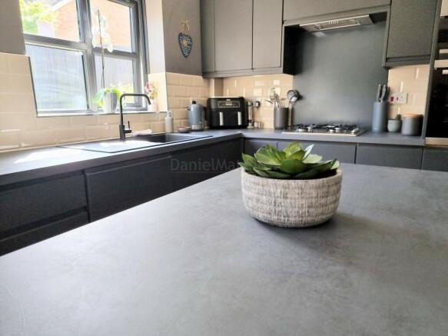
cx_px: 224
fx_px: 311
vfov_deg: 56.8
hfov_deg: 71.6
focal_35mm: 24
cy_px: 168
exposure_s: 1/100
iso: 80
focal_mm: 6.7
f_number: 1.8
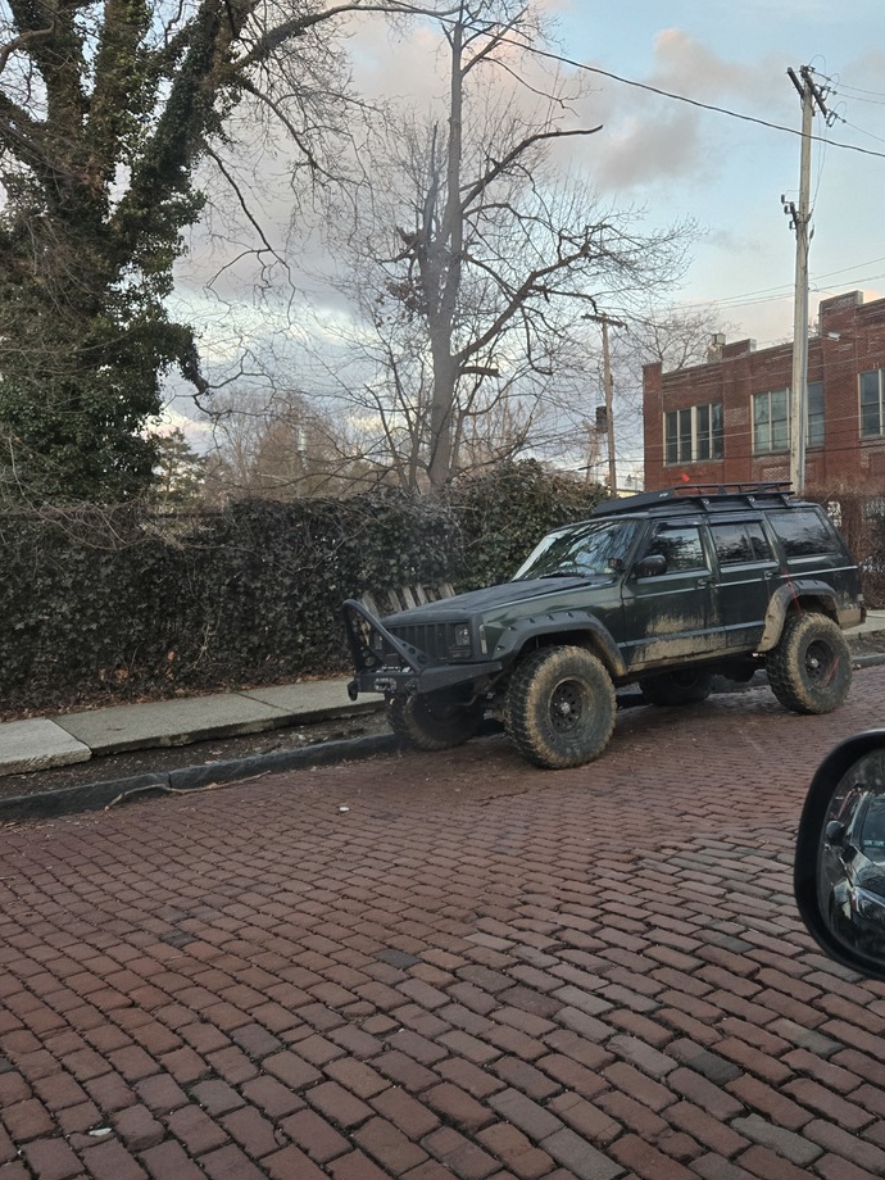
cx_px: 571
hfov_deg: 46.2
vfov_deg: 59.7
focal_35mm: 30
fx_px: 1023
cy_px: 508
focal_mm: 5.4
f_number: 1.8
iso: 200
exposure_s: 1/180
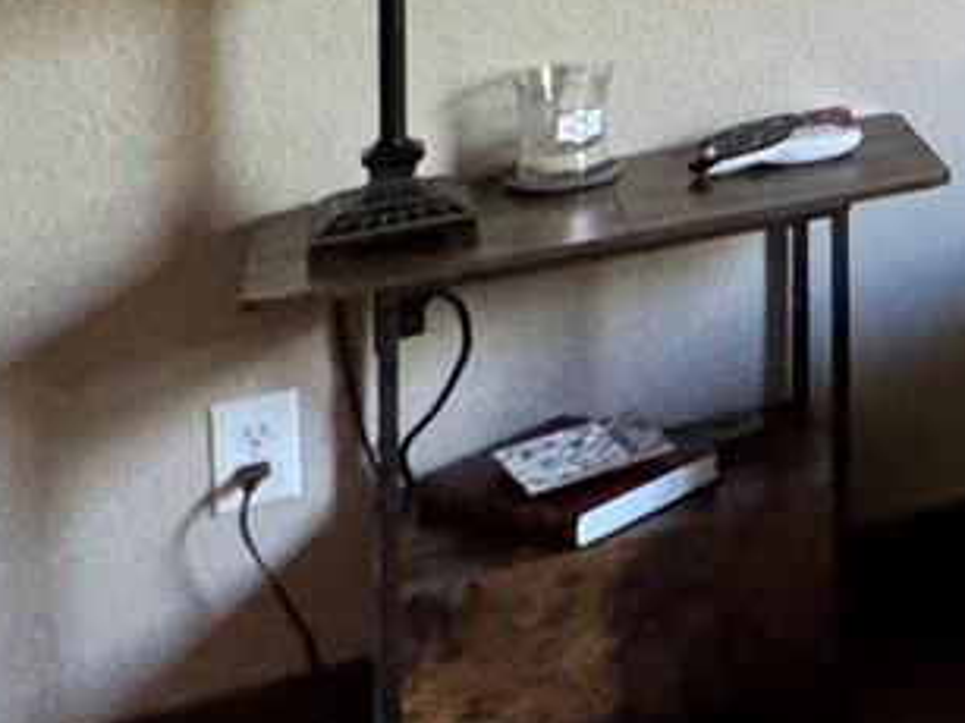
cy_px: -443
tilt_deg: -1.5
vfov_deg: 17.5
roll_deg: +0.6
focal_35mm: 73
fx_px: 2034
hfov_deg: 18.2
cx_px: 1921
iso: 640
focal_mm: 2.22
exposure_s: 1/60
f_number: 2.2
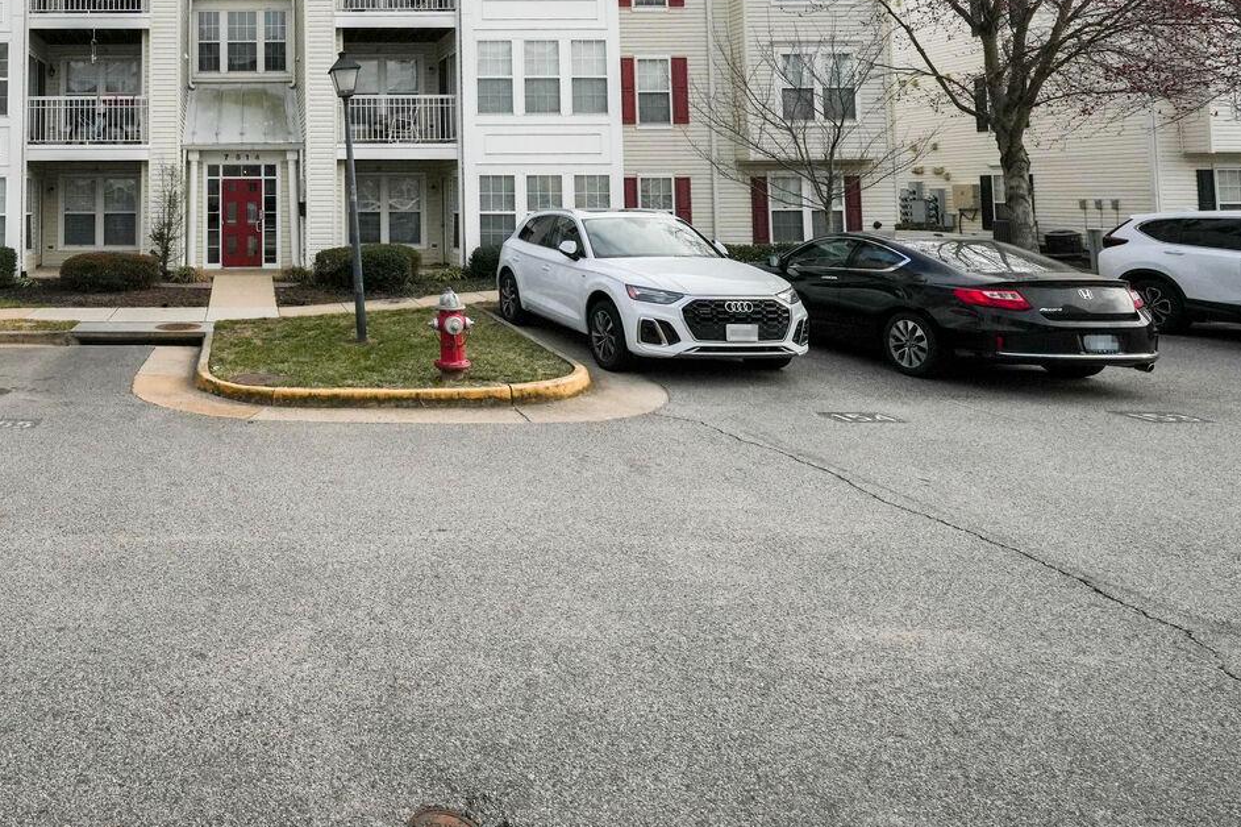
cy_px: 128
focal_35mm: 22
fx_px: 758
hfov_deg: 70.0
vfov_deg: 52.2
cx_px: 229
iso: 800
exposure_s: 1/8000
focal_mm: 12
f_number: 8
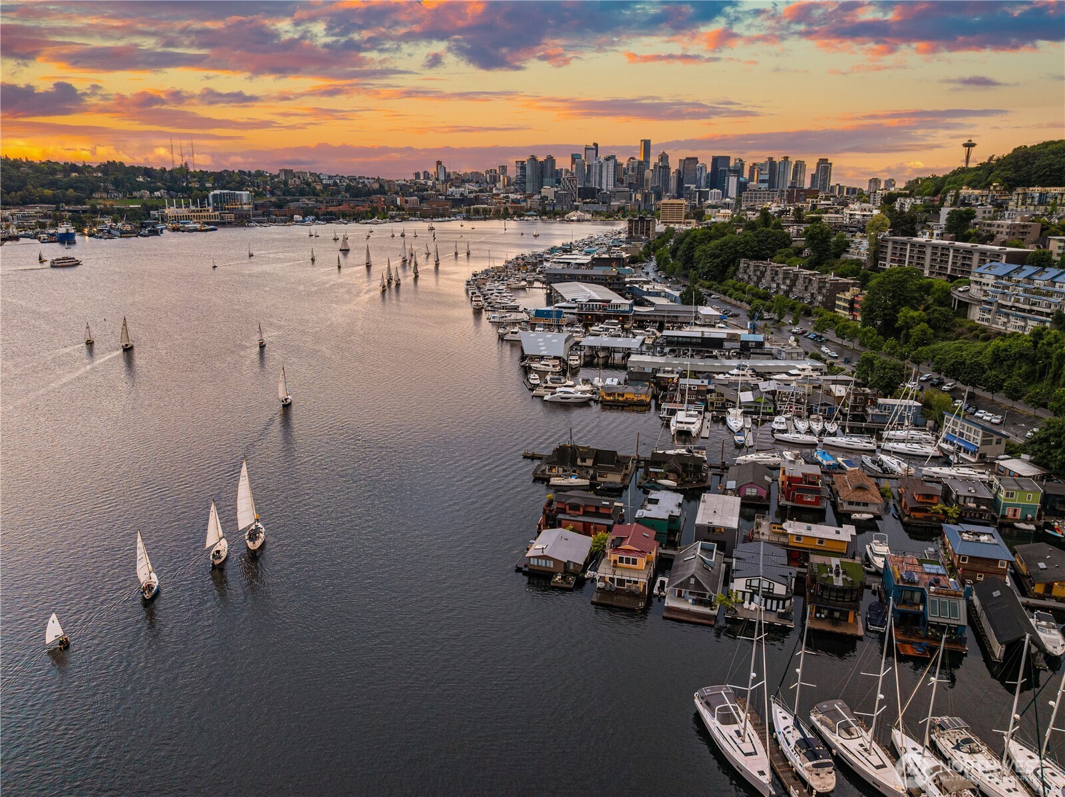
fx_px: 738
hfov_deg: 71.6
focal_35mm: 24
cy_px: 398
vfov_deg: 56.7
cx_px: 532
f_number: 2.8
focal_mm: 12.29
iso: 150
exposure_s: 1/200
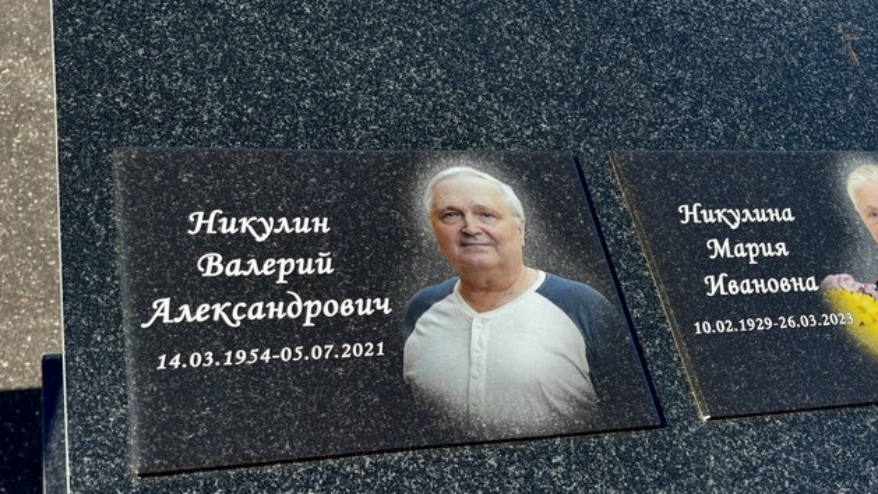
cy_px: 359
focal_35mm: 36
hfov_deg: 55.0
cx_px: 367
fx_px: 838
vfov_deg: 32.3
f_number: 1.6
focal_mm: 5.96
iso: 50
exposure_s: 1/1092
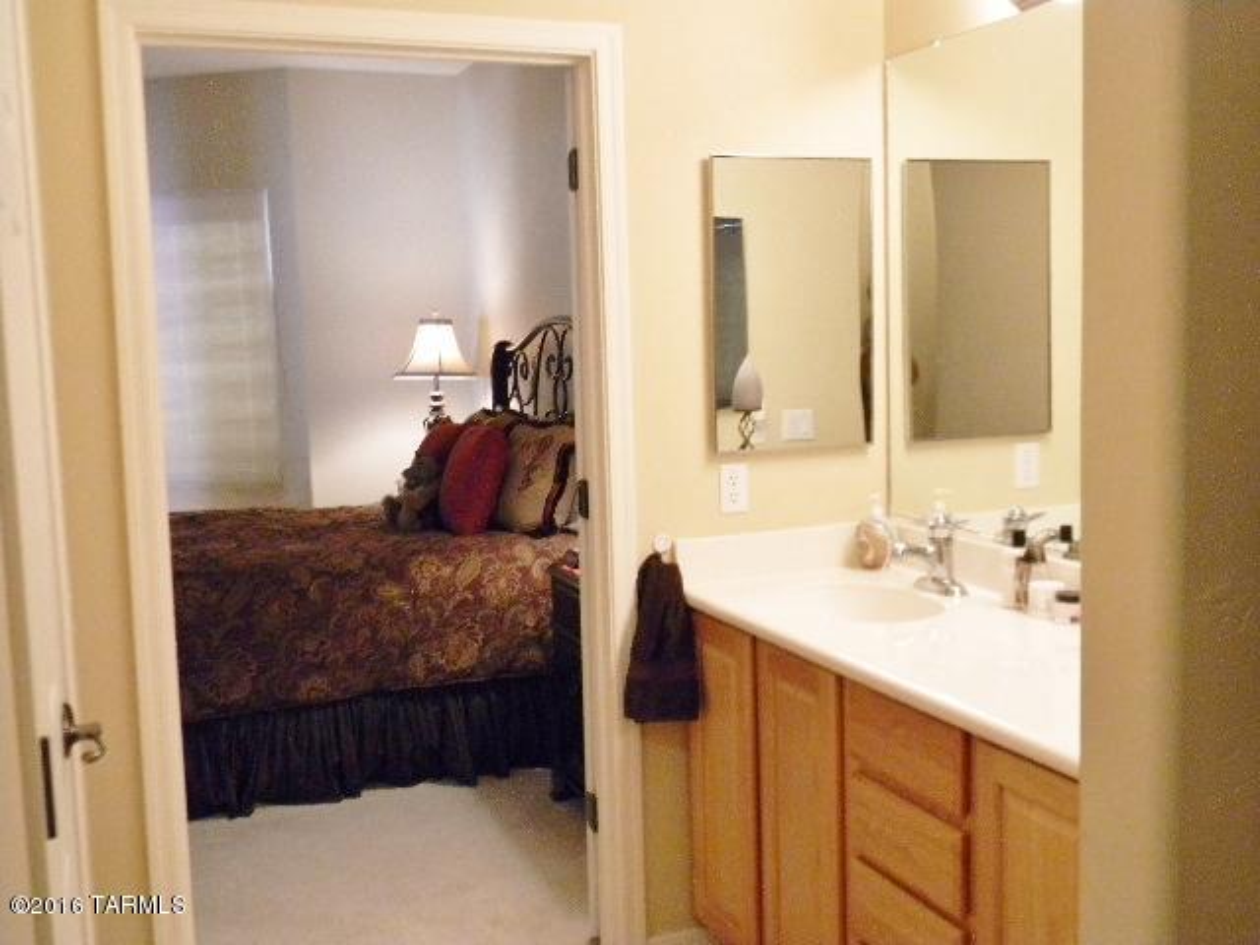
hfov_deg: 51.4
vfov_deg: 39.7
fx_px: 1310
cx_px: 630
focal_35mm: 36
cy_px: 472
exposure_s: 1/16.8
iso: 400
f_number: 3.7
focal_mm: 6.4
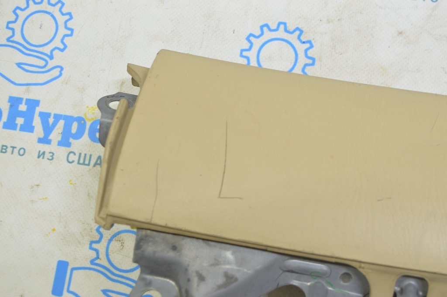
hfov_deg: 42.4
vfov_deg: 28.9
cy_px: 148
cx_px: 224
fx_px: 577
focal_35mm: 46
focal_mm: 31
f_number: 5.6
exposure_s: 1/15
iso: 400
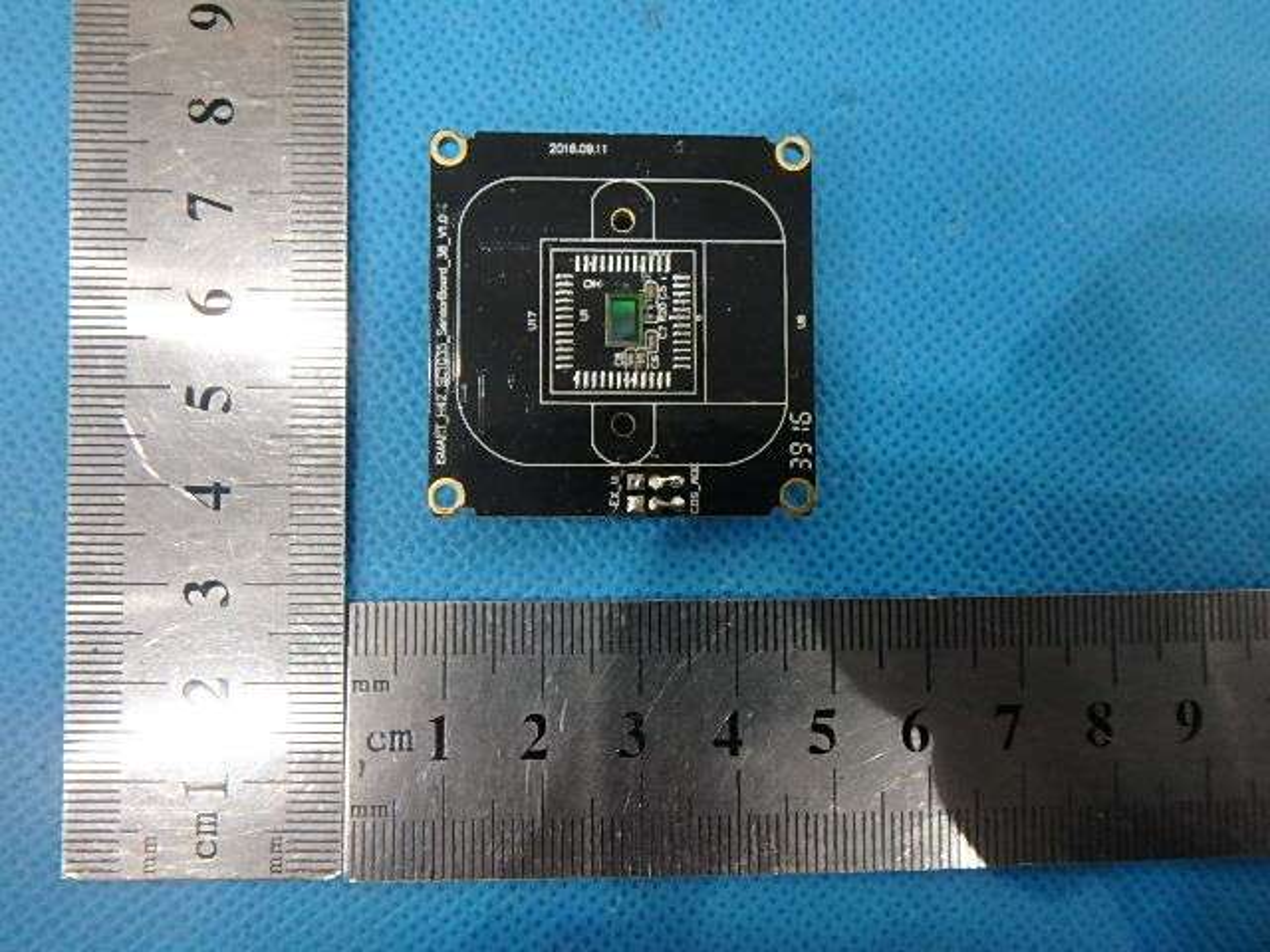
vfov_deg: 63.4
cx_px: 635
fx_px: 770
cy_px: 476
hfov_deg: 79.0
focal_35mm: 21
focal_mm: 3.7
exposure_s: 1/15
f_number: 3.5
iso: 800
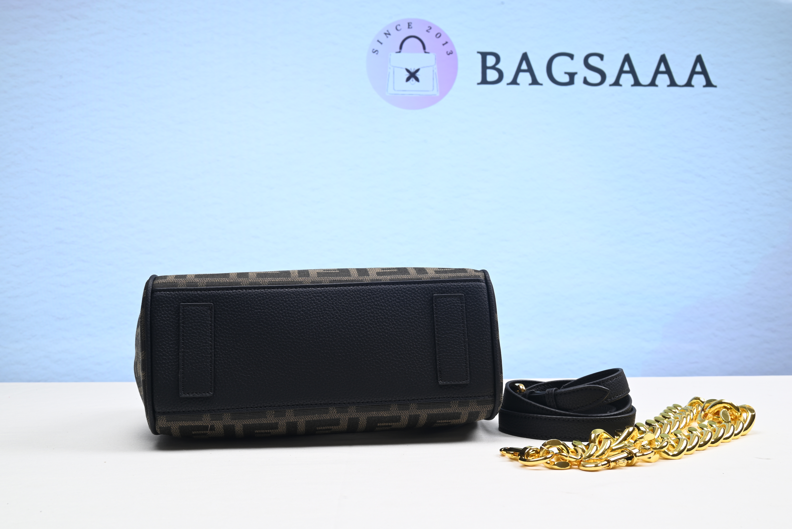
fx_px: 836
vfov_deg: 35.1
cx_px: 396
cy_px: 264
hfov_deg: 50.7
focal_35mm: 38
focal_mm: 38
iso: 100
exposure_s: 1/2
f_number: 16
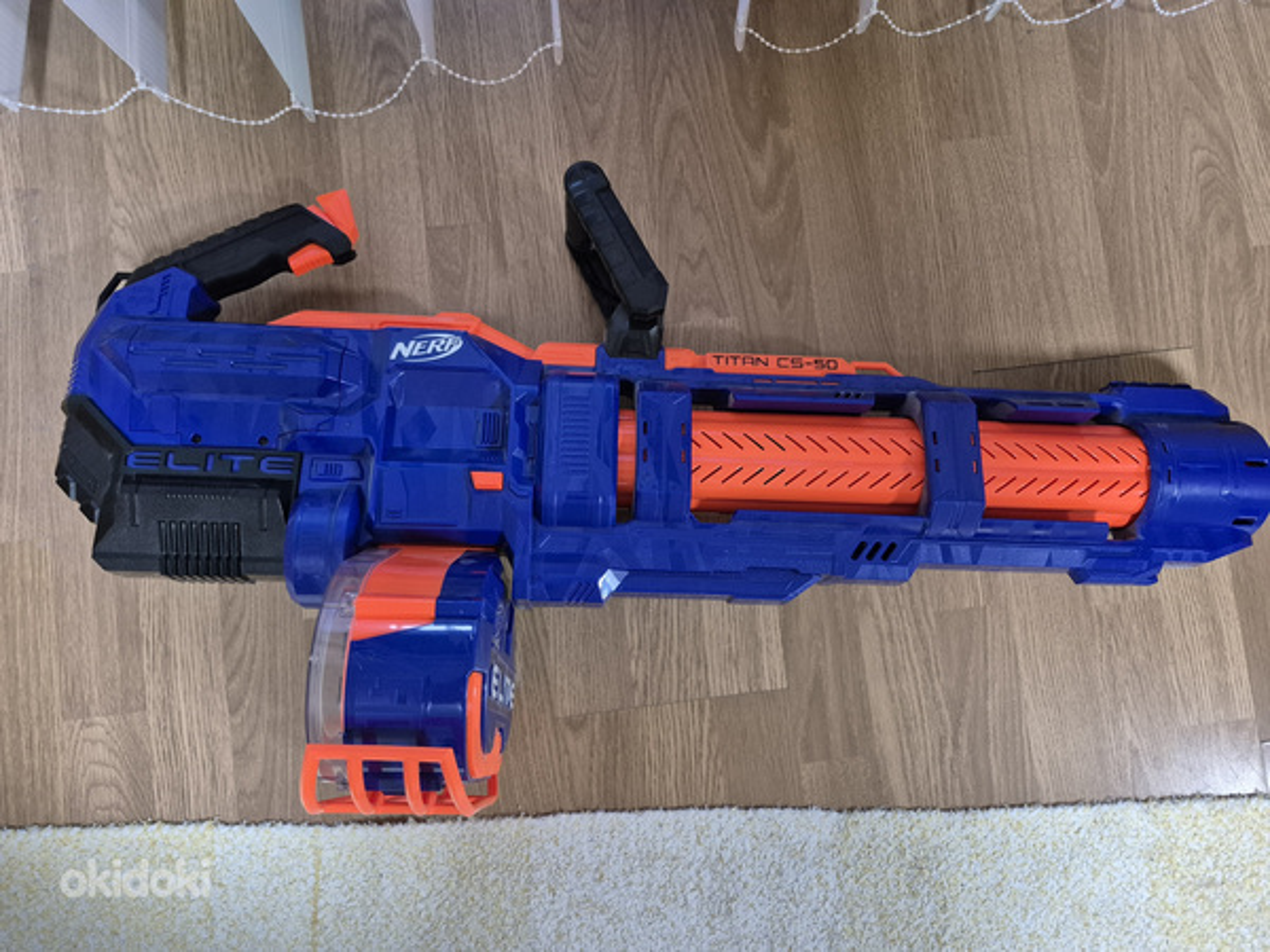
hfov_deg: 73.9
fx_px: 844
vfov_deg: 58.9
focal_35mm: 23
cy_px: 476
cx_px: 635
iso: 1000
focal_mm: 5.4
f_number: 1.8
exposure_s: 1/100
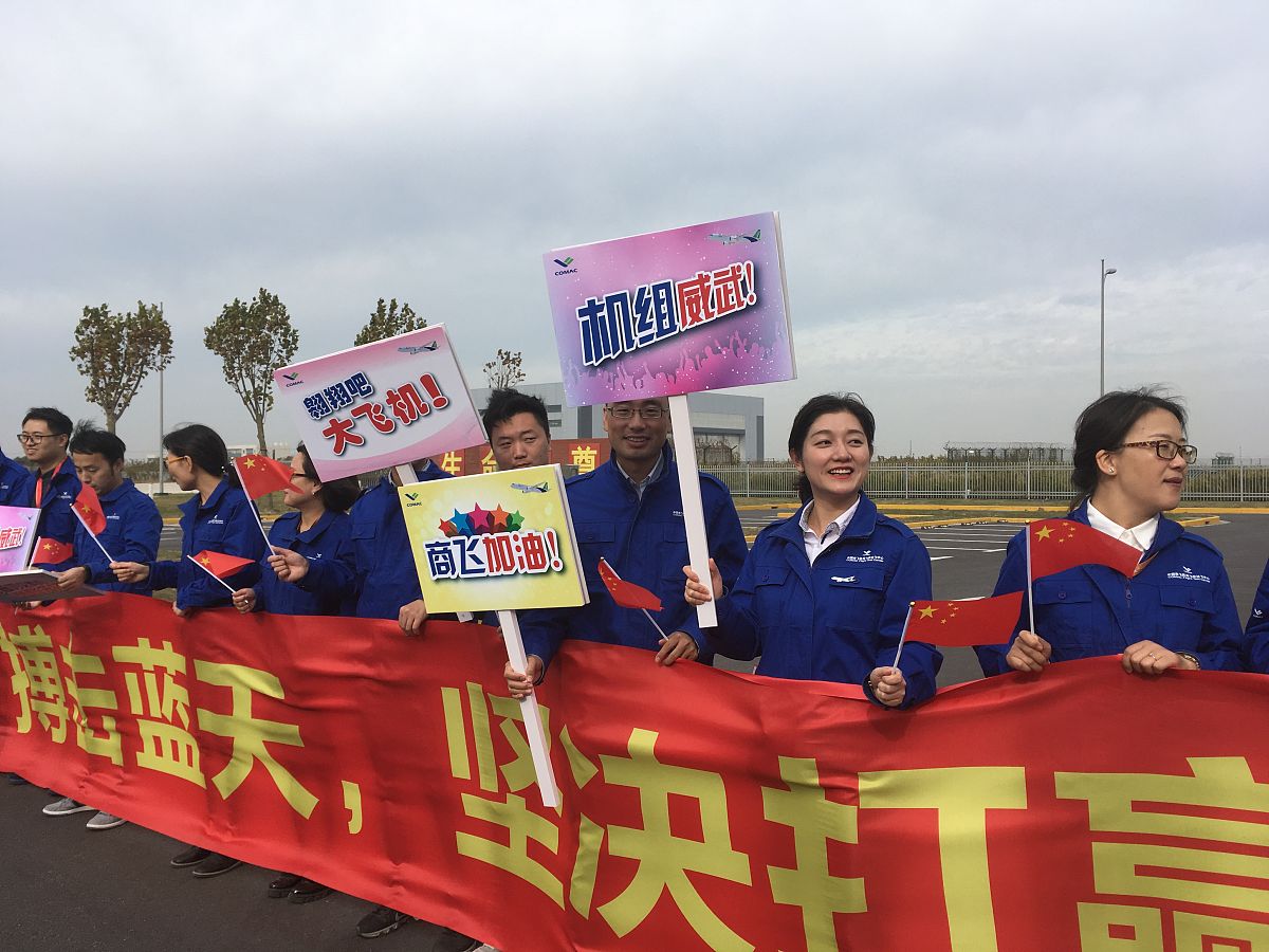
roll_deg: -0.1
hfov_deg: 61.7
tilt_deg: -0.1
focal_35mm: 29
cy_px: 476
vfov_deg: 48.2
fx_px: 1063
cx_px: 634
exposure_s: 1/1054
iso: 25
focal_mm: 4.15
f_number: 2.2
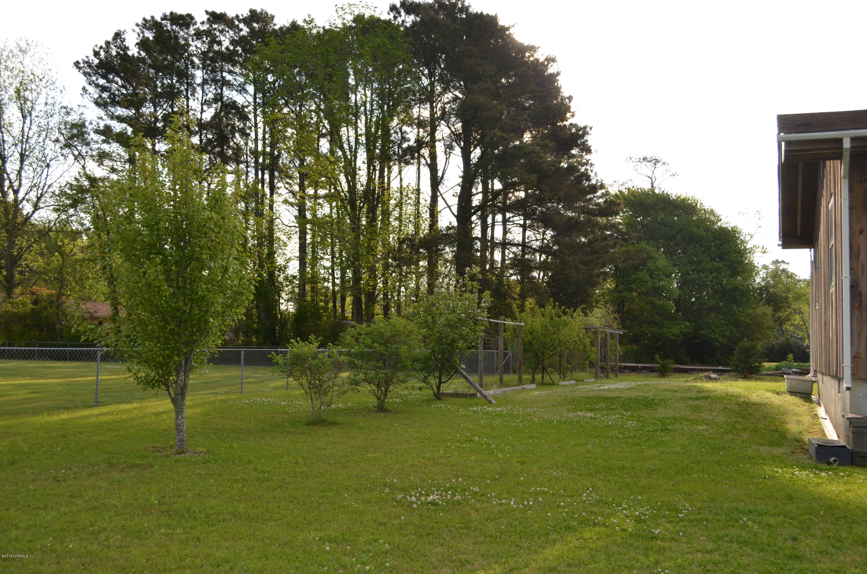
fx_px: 865
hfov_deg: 53.2
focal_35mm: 36
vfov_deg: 36.7
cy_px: 287
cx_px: 434
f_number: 5.6
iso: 100
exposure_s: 1/200
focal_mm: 24
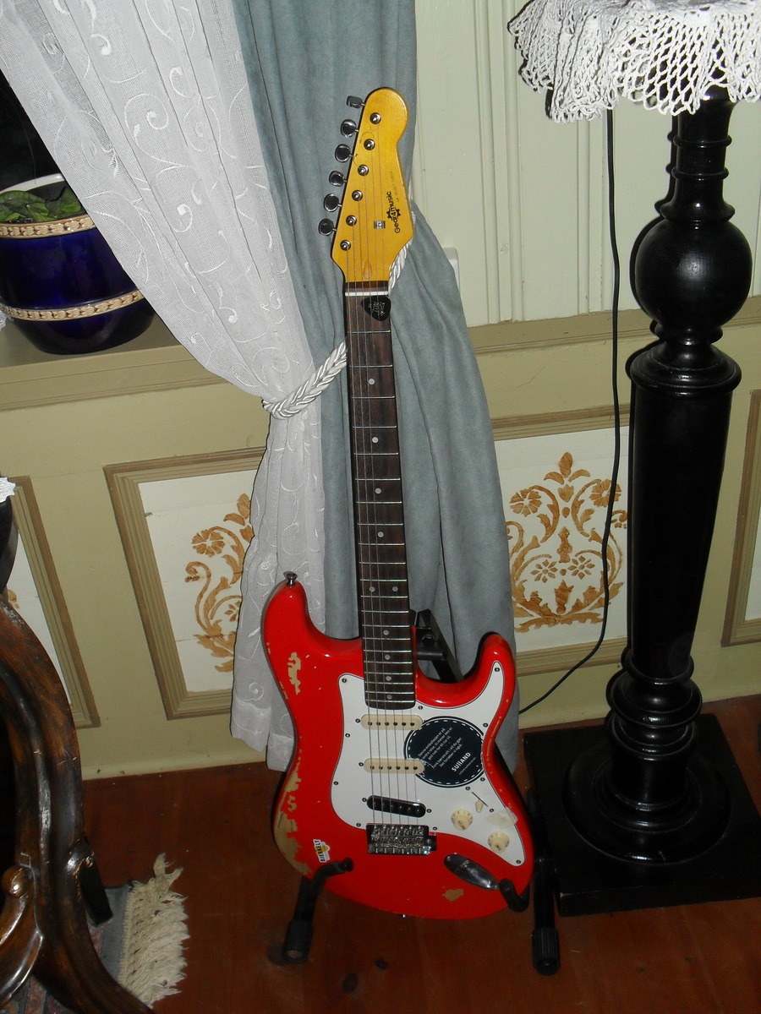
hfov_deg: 40.7
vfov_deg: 52.6
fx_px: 1026
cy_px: 507
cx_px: 380
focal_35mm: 35
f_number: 3.2
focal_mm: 6.3
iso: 200
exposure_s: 1/45
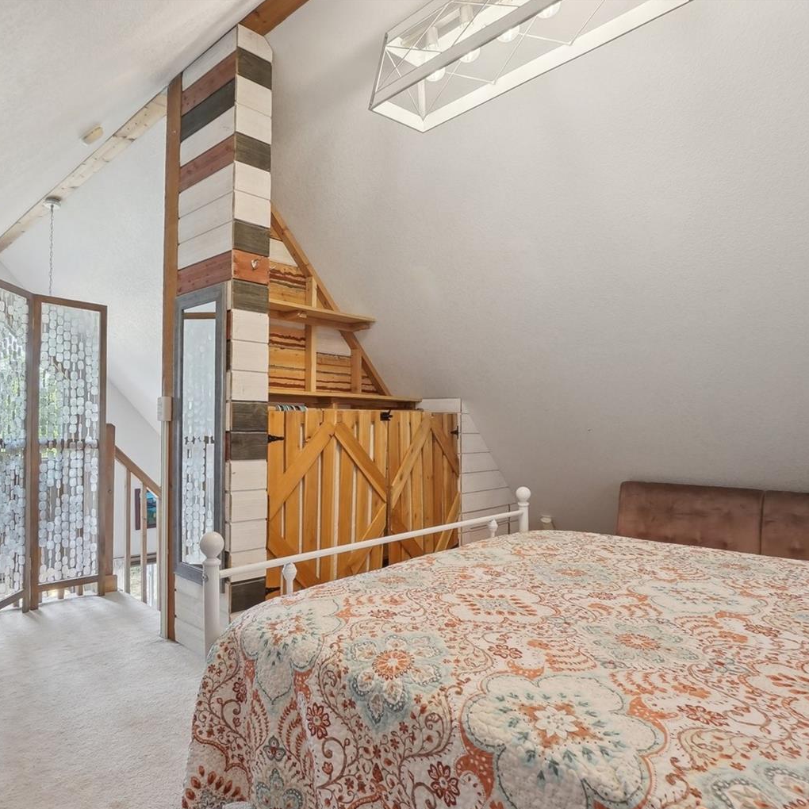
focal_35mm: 20
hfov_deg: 73.7
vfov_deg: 74.8
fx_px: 529
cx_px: 309
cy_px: 419
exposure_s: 1/10
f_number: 8
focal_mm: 10
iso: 400
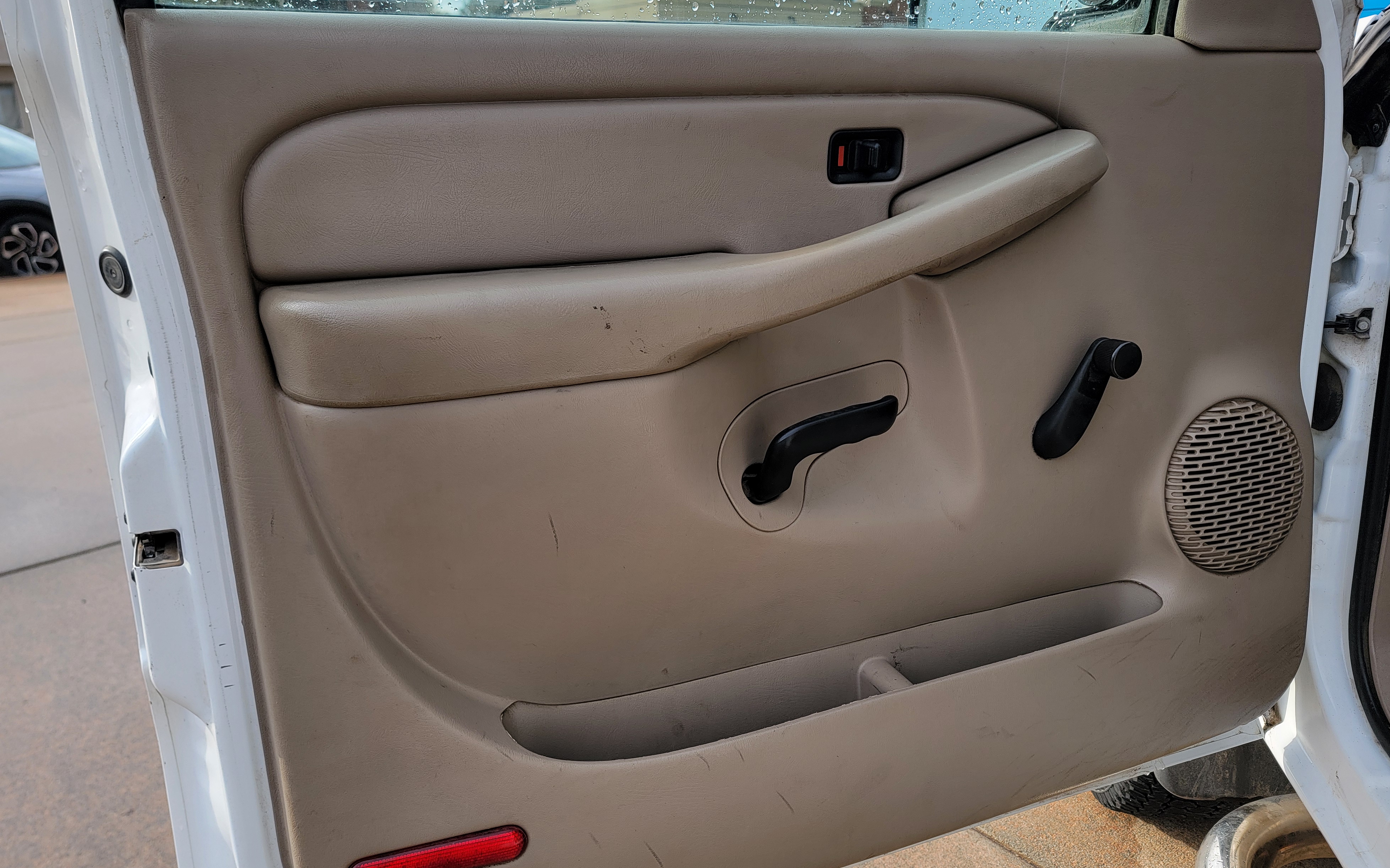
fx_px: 985
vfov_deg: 47.6
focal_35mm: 26
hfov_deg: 70.4
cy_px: 411
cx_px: 688
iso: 16
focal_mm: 6.7
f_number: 1.8
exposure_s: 1/268
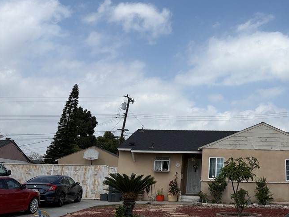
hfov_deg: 43.8
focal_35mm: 41
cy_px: 76
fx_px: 342
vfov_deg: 34.9
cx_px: 226
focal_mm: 5.96
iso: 50
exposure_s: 1/7813
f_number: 1.6
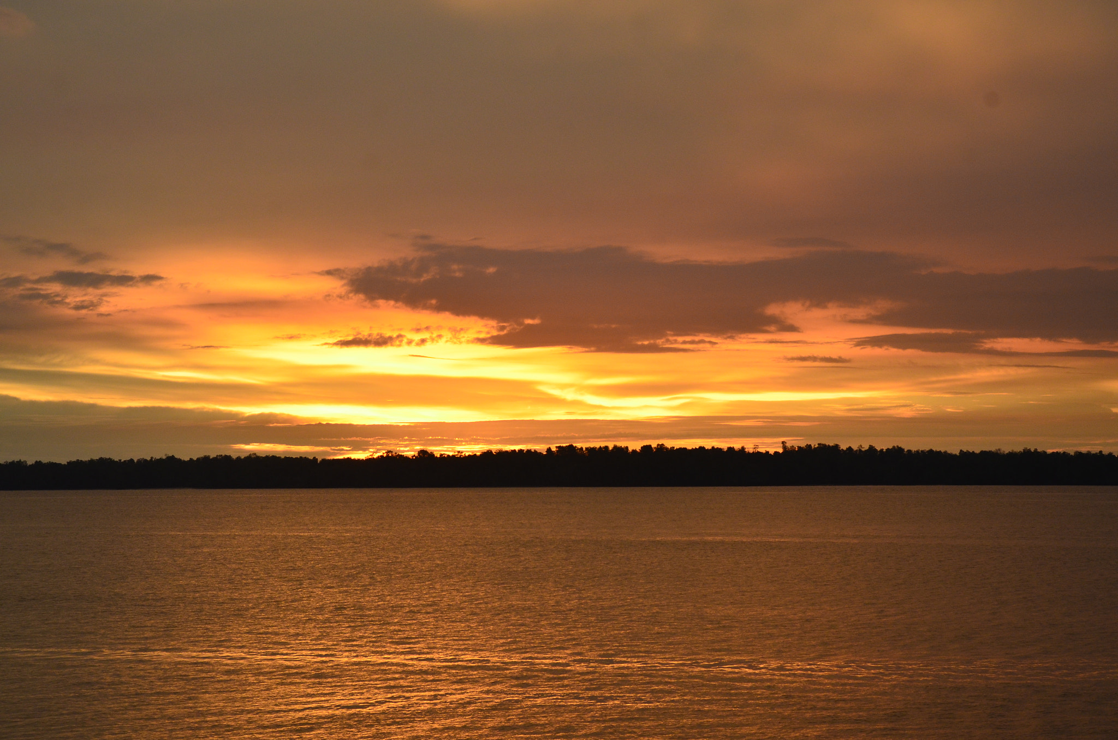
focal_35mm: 72
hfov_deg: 28.1
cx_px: 559
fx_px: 2231
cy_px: 370
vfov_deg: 18.8
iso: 500
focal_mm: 48
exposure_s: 1/50
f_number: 8
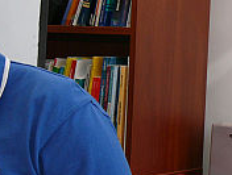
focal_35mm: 176
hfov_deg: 11.0
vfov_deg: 8.5
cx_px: -46
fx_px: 1183
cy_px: 107
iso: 100
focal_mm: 10.9
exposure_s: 1/30
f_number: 4
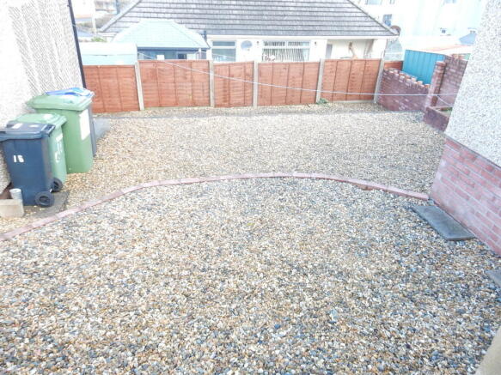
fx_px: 362
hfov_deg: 69.4
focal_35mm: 25
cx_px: 250
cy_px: 188
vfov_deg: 54.9
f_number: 4
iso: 180
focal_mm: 4.5
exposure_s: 1/50
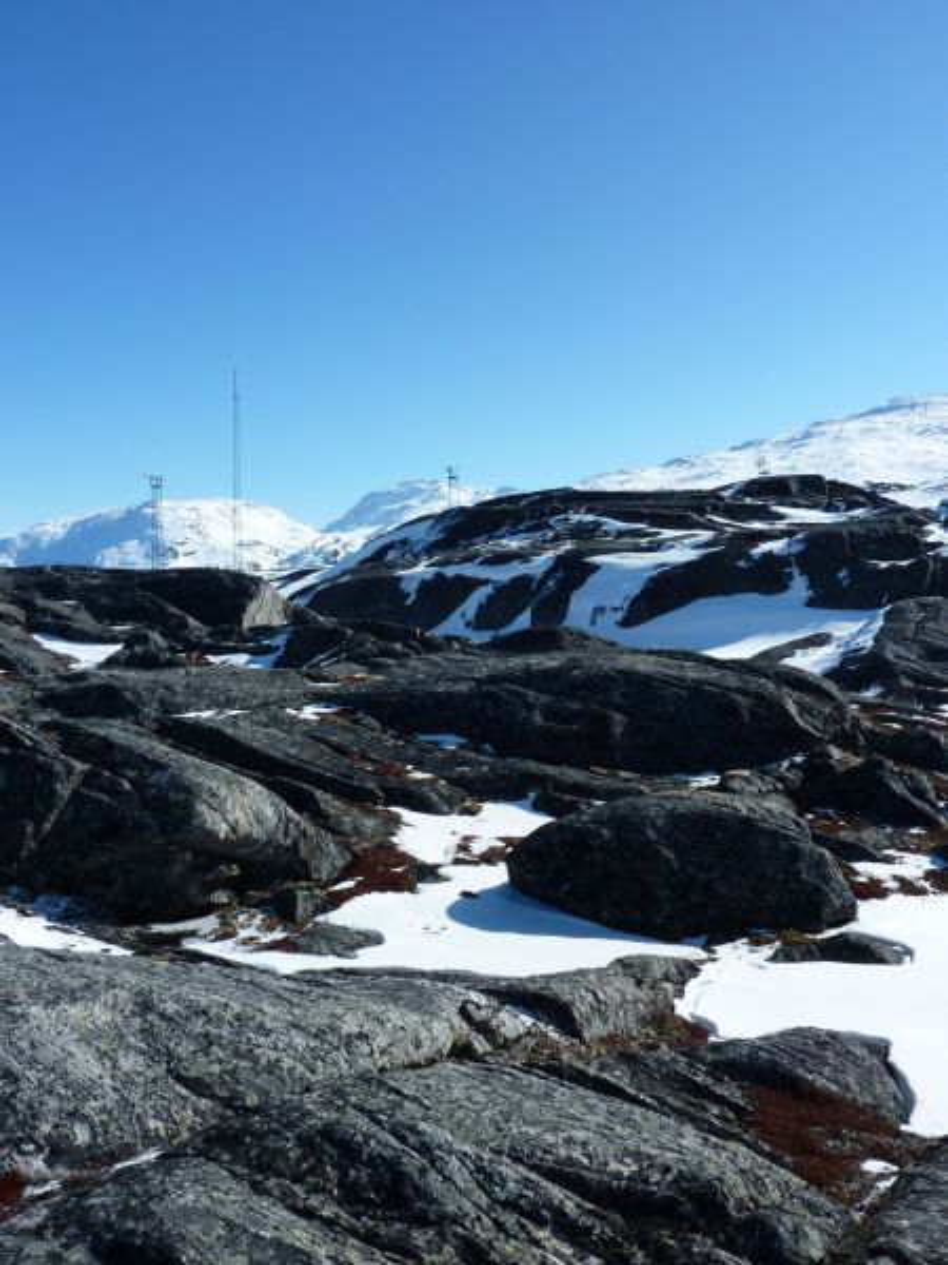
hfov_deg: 54.9
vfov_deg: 69.4
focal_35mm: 25
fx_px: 913
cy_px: 632
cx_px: 474
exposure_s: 1/500
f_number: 5.6
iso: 80
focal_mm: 4.1
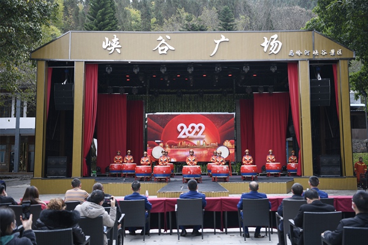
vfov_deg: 31.9
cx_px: 184
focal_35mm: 42
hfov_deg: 46.4
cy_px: 122
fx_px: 429
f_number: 2.8
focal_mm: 42
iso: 160
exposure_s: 1/200
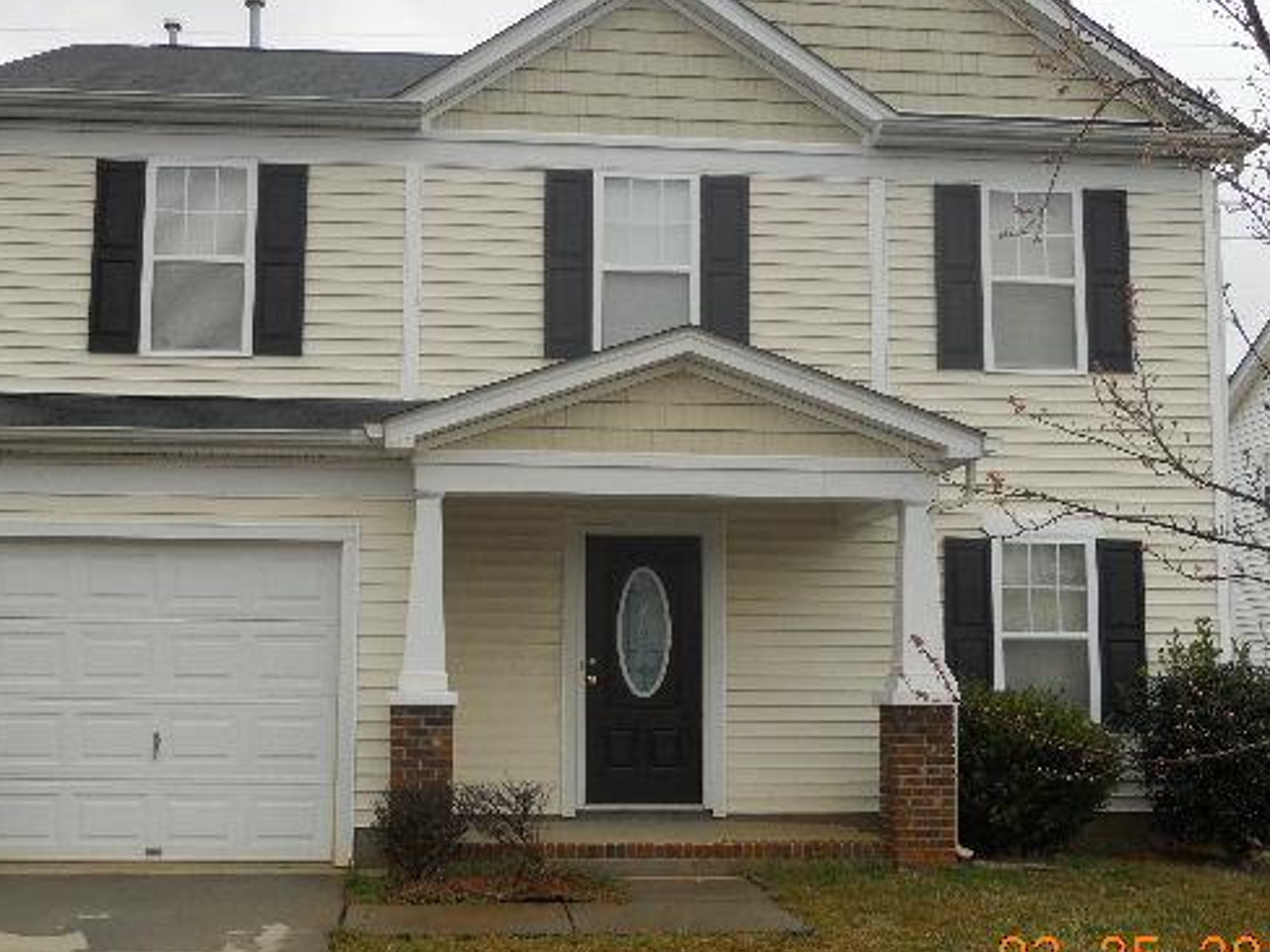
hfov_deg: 44.7
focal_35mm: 42
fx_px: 1541
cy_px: 468
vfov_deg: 34.3
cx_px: 570
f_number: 2.8
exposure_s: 1/250
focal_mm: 5.7
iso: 125
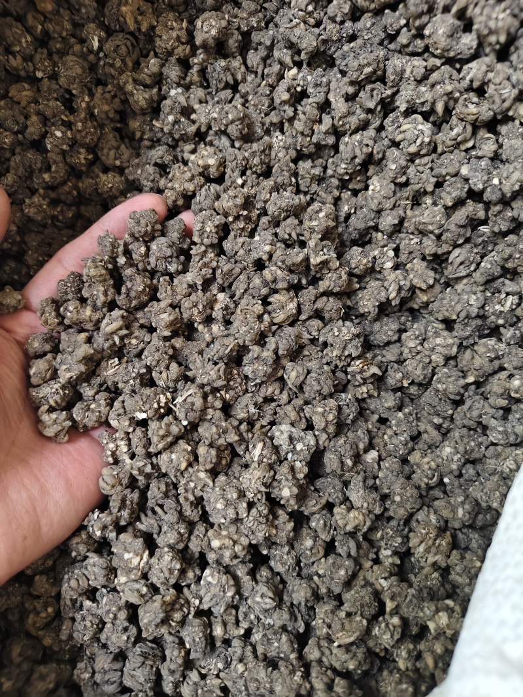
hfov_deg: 58.9
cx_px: 262
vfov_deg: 73.9
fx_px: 463
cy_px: 348
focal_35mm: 23
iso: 1926
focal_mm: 5.56
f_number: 1.88
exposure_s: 1/316
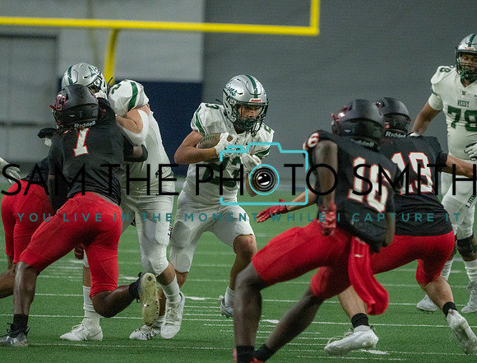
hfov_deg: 4.6
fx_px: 5995
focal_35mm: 433
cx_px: 254
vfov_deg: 3.5
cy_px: 165
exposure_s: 1/1000
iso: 20000
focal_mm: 352
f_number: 5.6
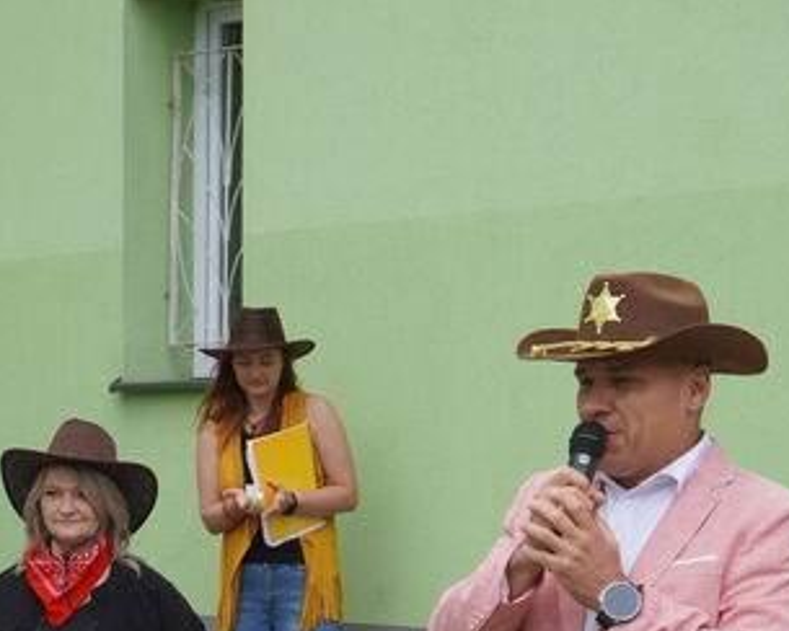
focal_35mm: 96
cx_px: 243
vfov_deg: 15.7
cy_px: 640
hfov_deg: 19.9
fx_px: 2242
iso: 100
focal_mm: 26
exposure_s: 1/400
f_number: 4.5
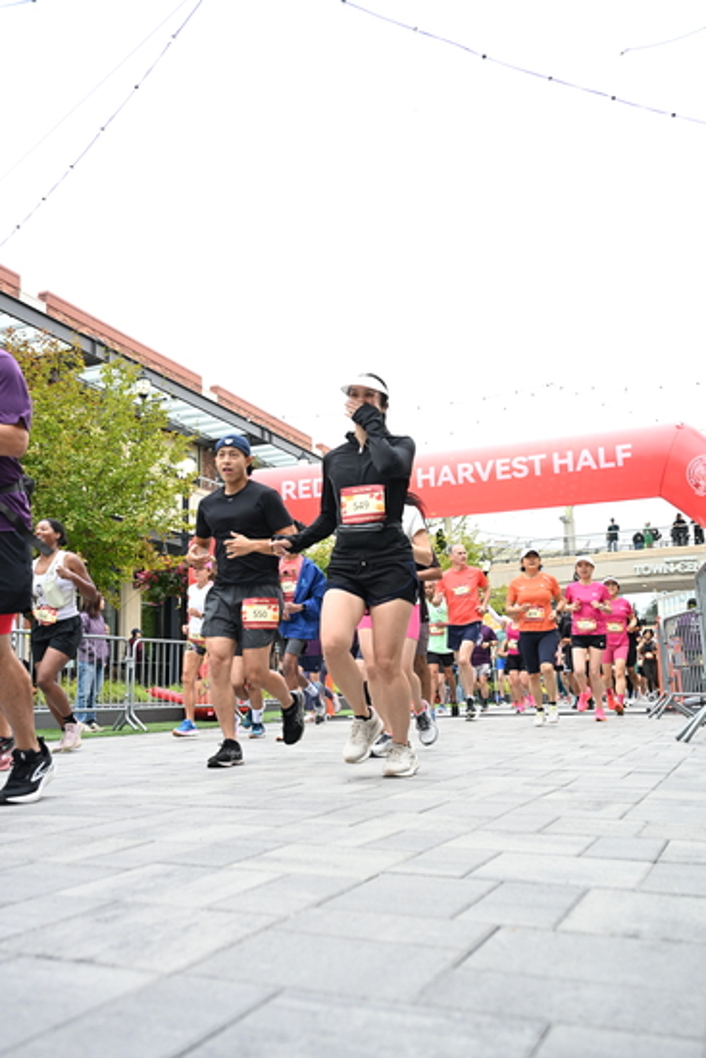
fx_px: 911
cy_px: 529
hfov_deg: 42.3
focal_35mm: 31
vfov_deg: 60.3
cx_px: 353
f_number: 4
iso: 2000
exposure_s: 1/640
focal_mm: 31
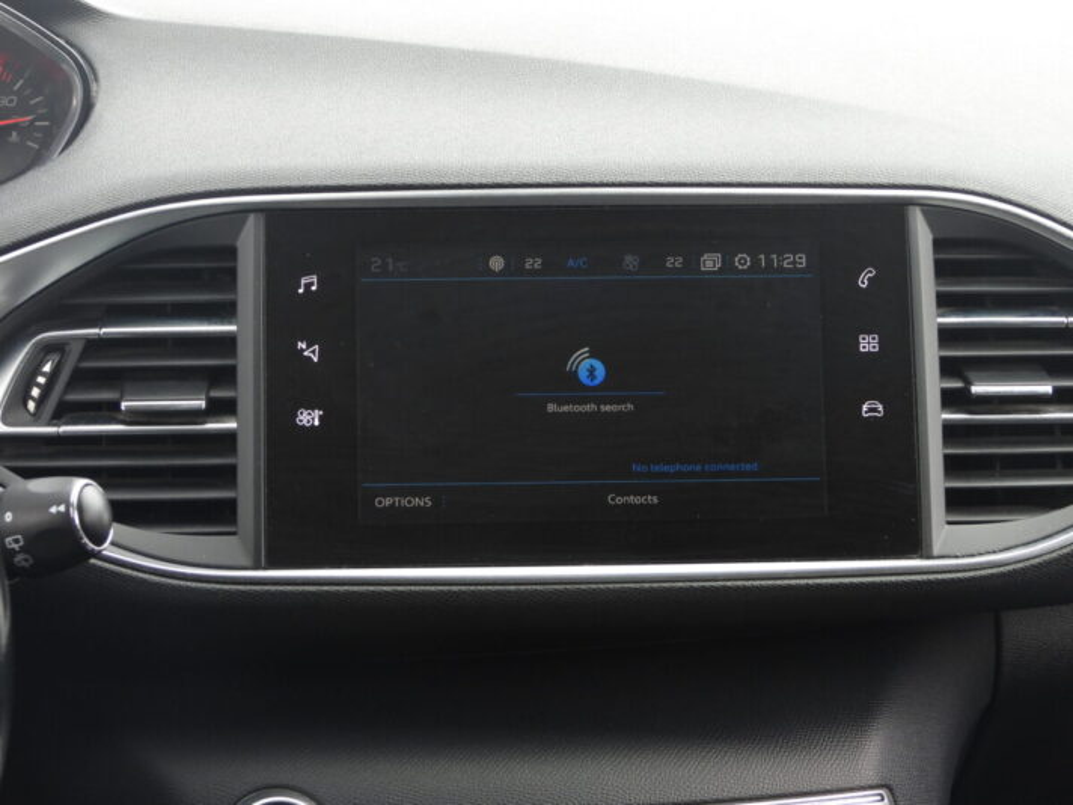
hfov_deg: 23.0
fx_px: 2635
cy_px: 402
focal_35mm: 85
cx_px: 536
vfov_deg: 17.4
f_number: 3.5
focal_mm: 15.3
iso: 250
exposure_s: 1/60
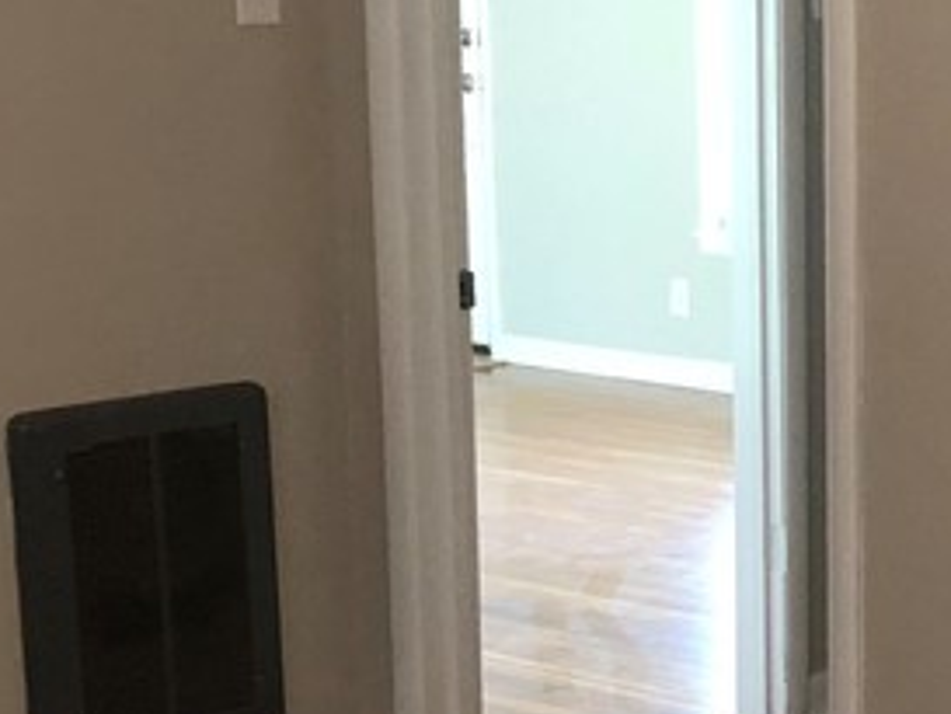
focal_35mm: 105
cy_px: 599
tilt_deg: -12.1
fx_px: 2886
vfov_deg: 14.0
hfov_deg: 17.8
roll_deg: -0.9
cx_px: 1129
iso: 80
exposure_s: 1/15
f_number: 1.8
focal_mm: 3.99
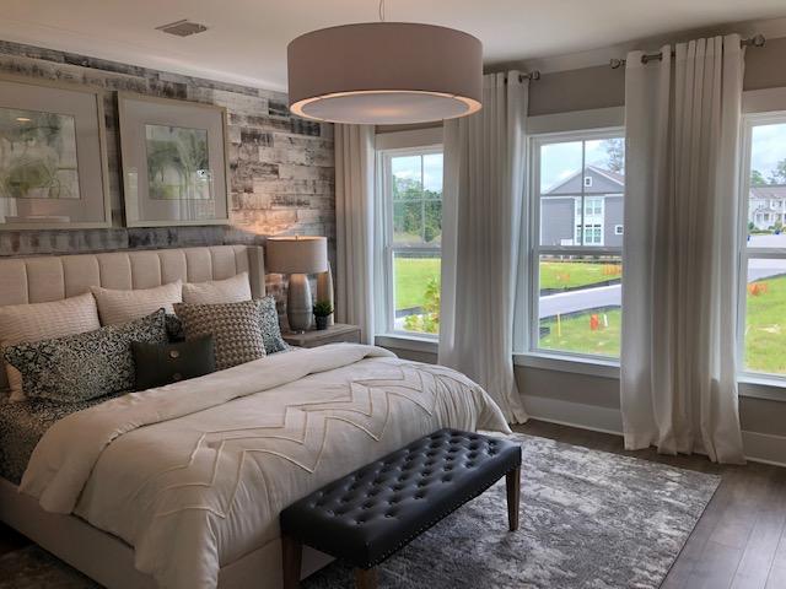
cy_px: 294
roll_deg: +0.5
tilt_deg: -5.6
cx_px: 393
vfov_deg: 49.7
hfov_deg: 63.4
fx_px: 636
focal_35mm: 28
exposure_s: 1/134
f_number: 1.8
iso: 20
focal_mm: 3.99
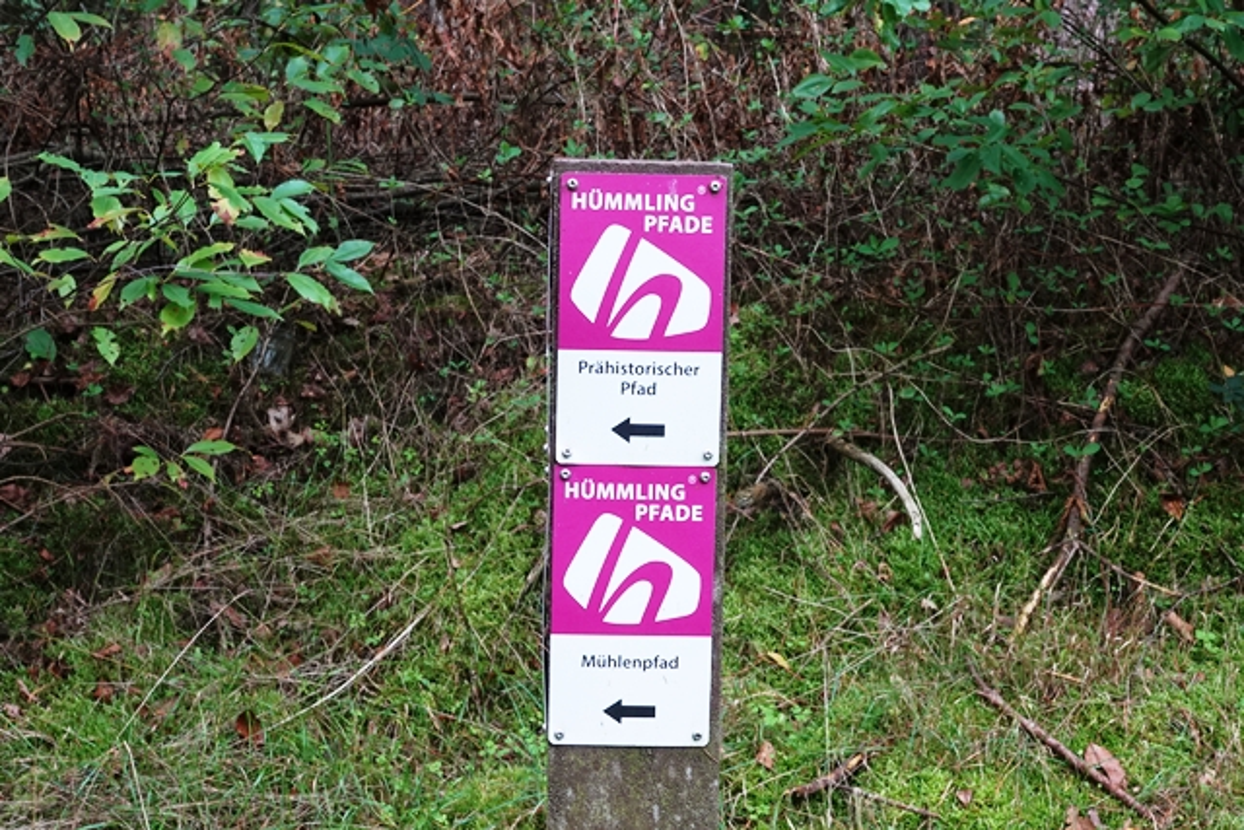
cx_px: 622
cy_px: 415
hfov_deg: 42.7
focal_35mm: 46
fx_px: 1590
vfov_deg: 29.3
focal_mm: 16.92
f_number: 8
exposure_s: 1/50
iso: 320
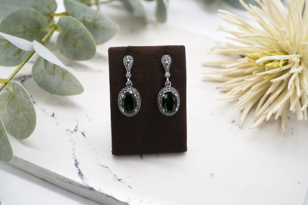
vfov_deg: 27.0
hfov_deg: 39.6
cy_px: 102
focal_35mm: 50
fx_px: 428
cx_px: 154
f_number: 5.6
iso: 320
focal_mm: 50
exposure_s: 1/100
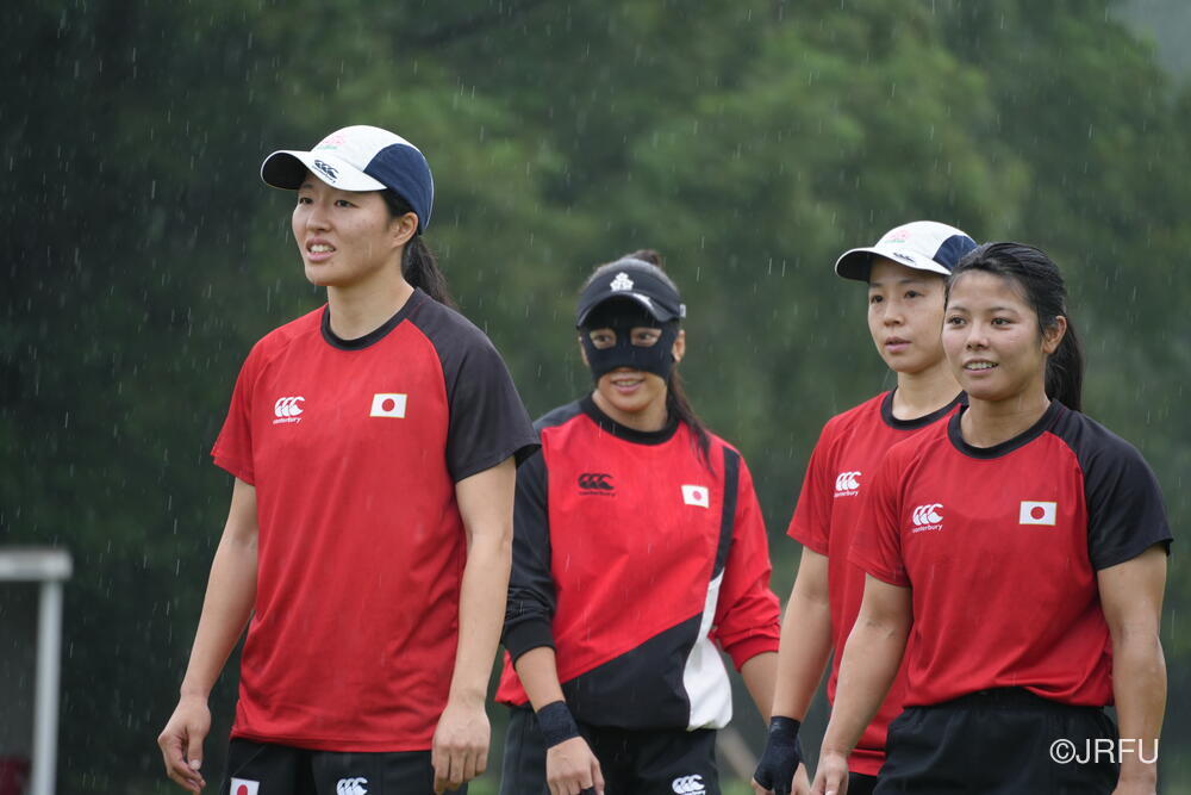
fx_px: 9926
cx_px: 596
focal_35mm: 300
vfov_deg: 4.6
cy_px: 398
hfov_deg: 6.9
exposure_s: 1/320
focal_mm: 300
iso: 640
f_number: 6.3
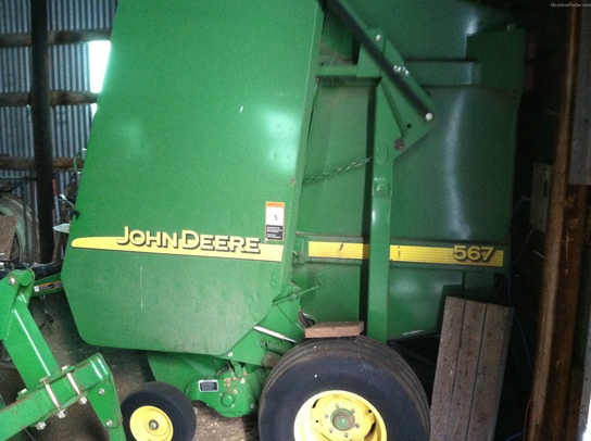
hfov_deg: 52.7
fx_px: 597
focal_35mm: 35
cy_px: 220
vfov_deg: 40.6
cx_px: 296
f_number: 2.8
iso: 500
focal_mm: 3.85
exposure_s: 1/15
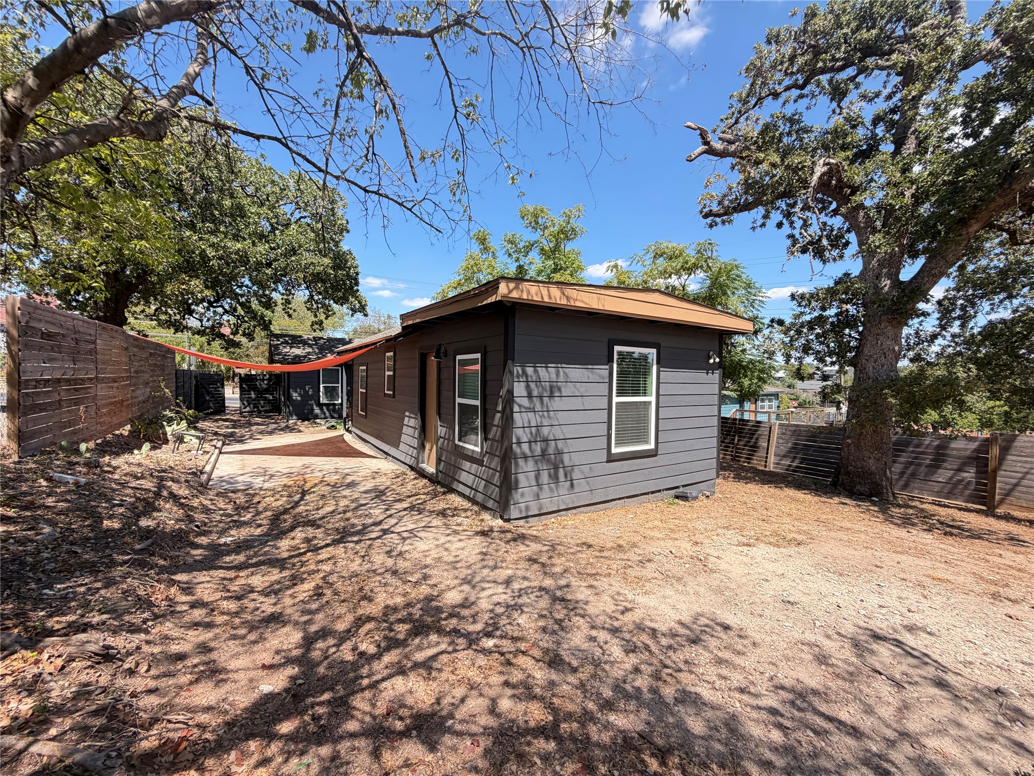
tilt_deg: -1.6
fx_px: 418
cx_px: 517
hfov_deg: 102.1
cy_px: 388
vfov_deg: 85.7
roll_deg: -0.4
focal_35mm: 14
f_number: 2.2
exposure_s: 1/502
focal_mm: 2.22
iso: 50
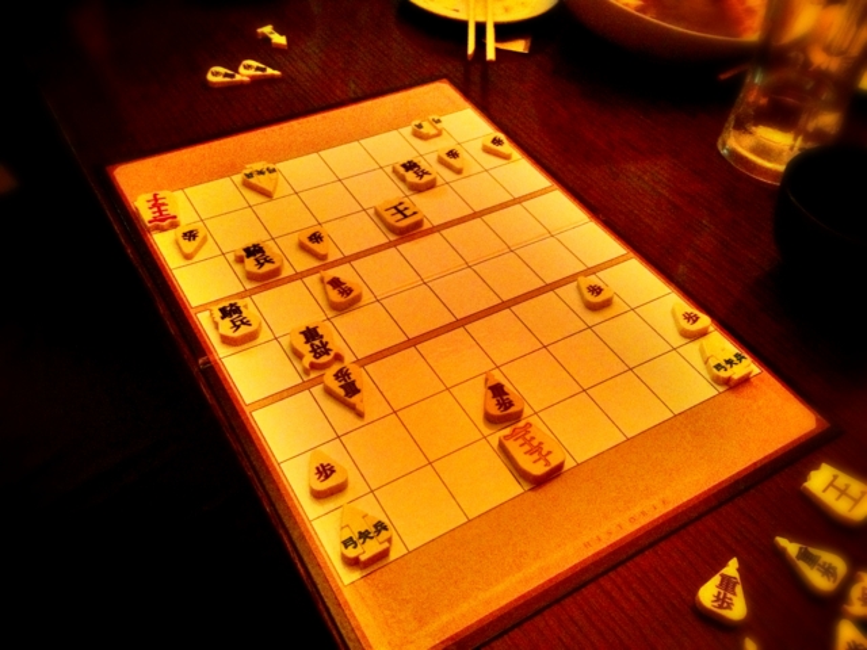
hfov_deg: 52.6
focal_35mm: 35
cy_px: 325
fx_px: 877
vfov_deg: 40.7
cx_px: 434
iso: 500
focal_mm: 4.28
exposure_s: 1/17
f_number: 2.4
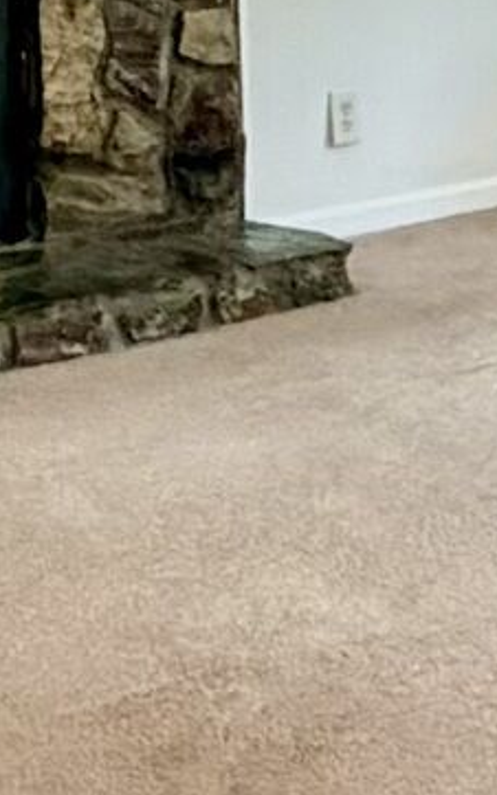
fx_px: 2733
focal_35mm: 126
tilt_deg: -1.9
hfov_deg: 10.4
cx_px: 279
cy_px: -292
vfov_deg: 15.6
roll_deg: +1.2
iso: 320
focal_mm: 2.22
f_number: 2.2
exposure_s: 1/121
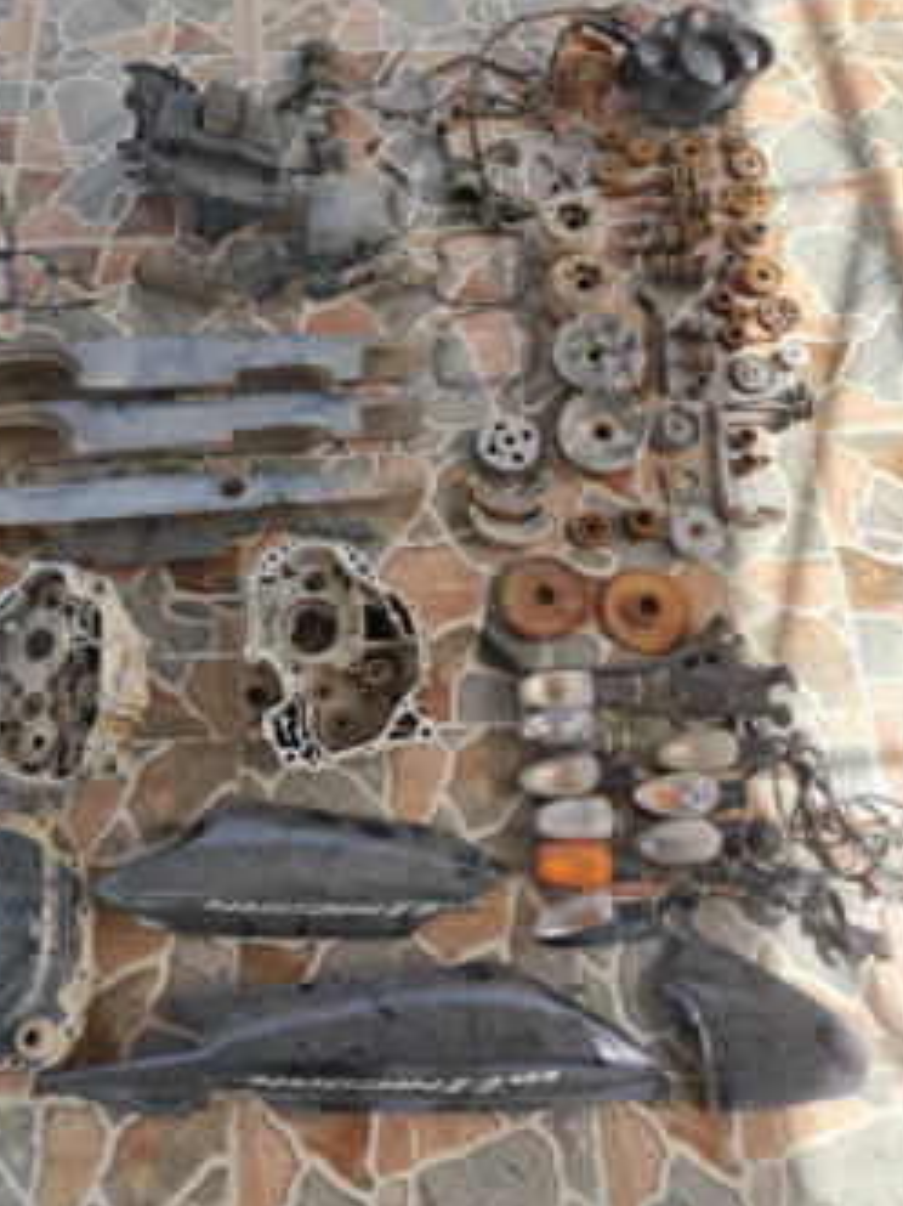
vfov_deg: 61.4
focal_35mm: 29
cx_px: 371
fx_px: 1009
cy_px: 517
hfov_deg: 48.0
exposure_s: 1/104
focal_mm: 5.25
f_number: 1.75
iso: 100
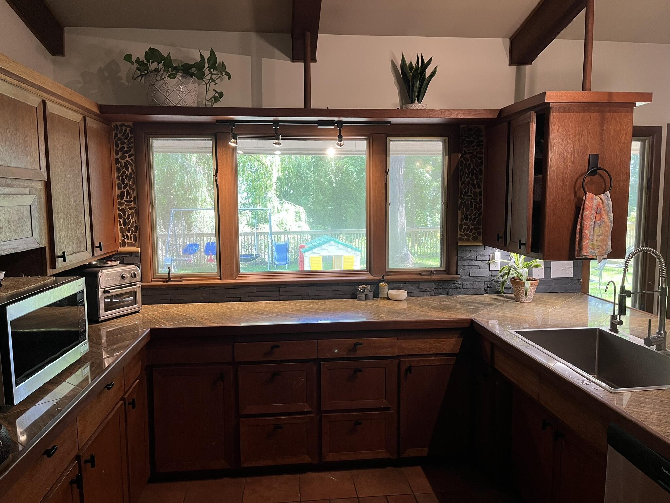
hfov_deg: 67.3
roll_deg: +0.6
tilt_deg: -5.9
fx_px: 503
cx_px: 335
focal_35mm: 26
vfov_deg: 53.1
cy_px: 252
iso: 100
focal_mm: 5.1
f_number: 1.6
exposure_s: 1/60
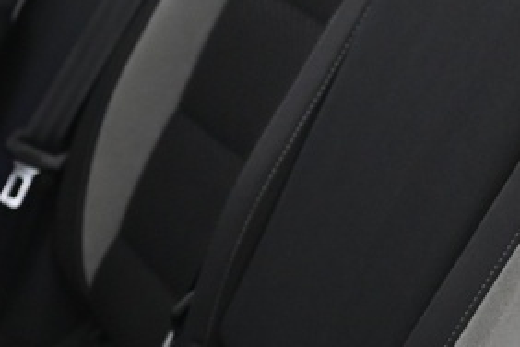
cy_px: 428
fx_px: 1993
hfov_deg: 14.6
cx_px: -30
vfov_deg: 9.8
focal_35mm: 138
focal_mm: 24
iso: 2000
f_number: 4
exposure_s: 1/13
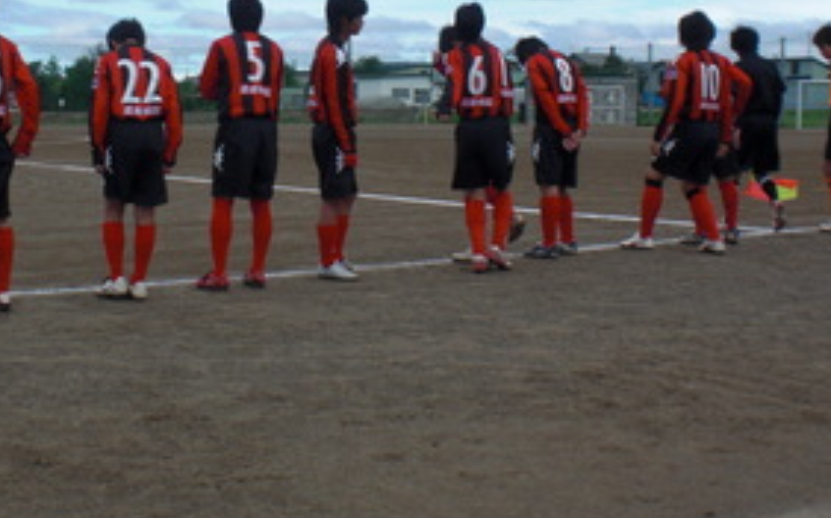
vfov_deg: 21.5
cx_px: 277
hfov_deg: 33.7
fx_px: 1358
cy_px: 172
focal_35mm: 60
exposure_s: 1/400
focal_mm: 6.3
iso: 64
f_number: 5.6
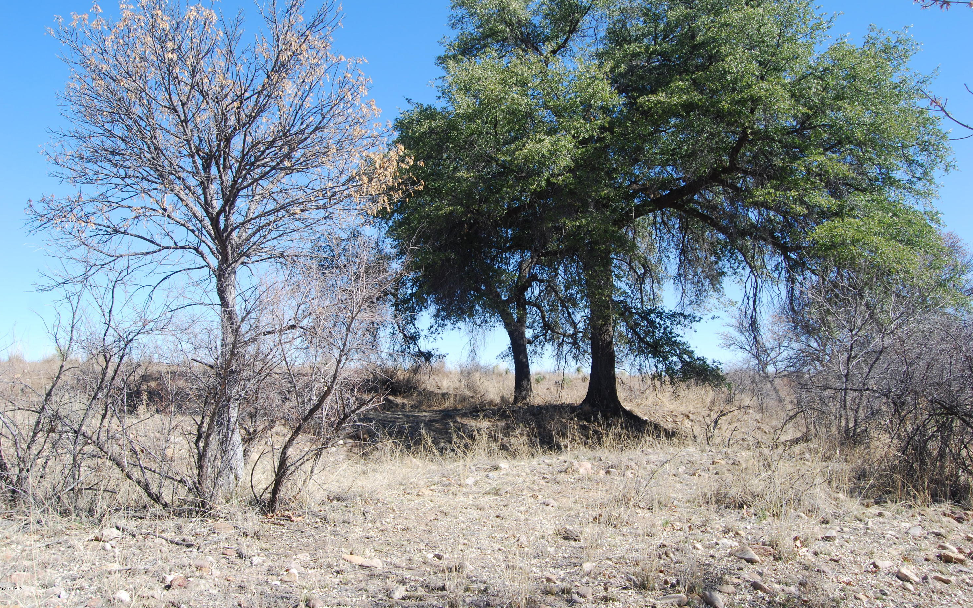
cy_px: 278
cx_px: 486
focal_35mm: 28
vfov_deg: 44.5
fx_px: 742
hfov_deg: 66.5
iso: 100
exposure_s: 1/160
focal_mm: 18
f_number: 6.3
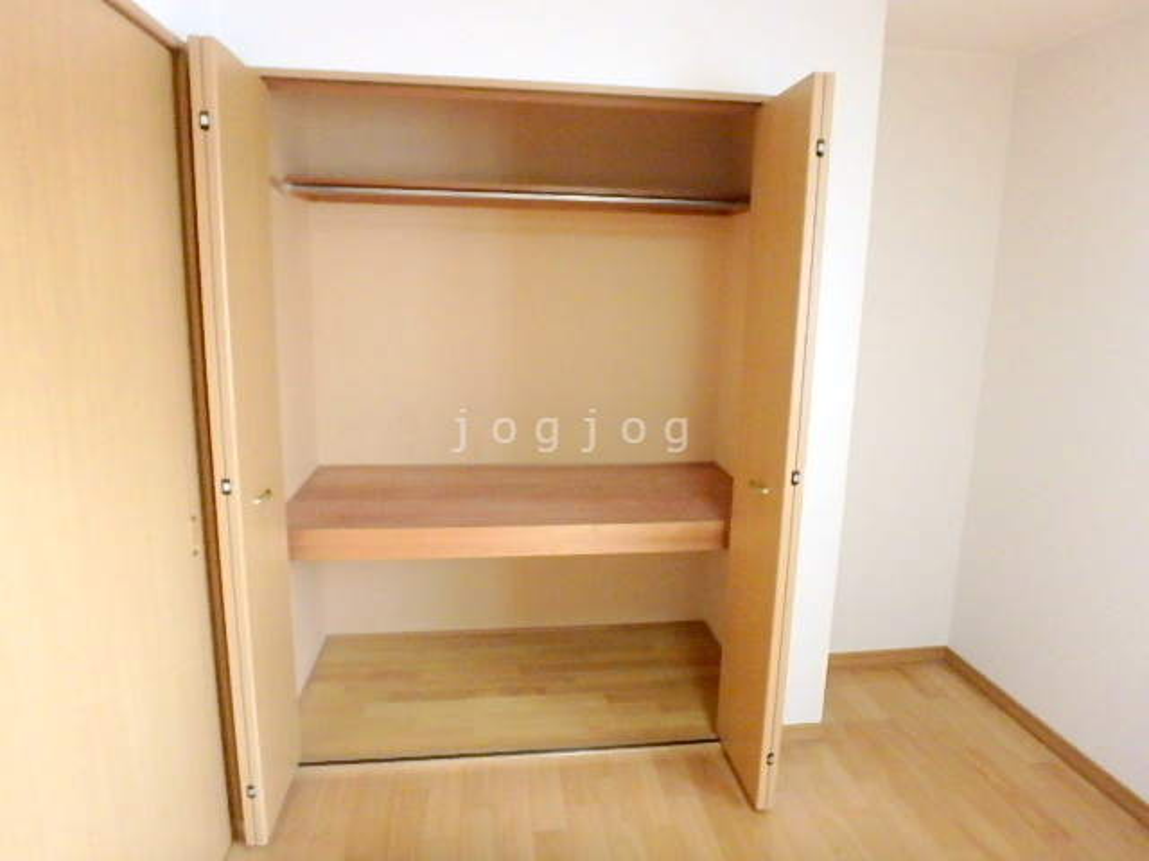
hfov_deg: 79.0
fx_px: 697
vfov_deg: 63.4
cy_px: 430
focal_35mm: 21
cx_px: 574
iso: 800
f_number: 3.5
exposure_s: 1/25
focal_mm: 3.7
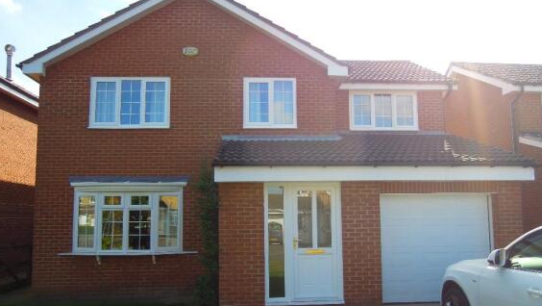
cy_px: 178
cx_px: 272
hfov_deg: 69.8
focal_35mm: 27
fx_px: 388
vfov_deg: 42.8
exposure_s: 1/2000
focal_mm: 4.3
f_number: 2
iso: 160
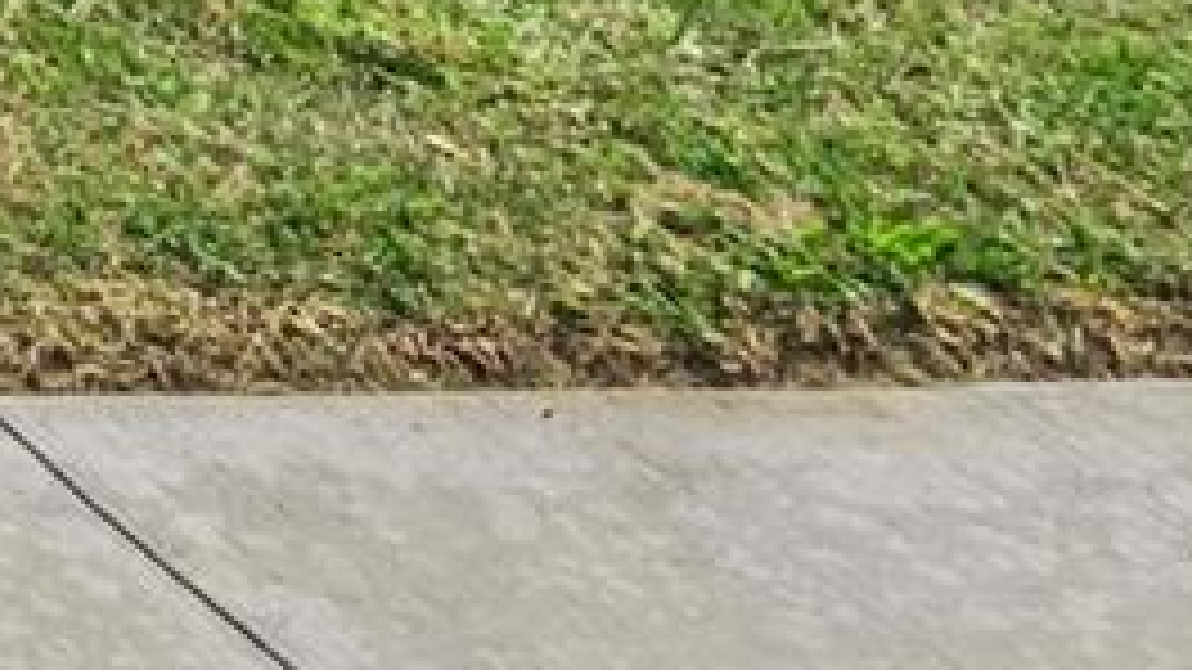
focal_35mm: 104
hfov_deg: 12.9
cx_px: -1984
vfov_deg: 9.1
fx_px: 3292
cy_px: -1394
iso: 250
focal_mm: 11
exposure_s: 1/4000
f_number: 9
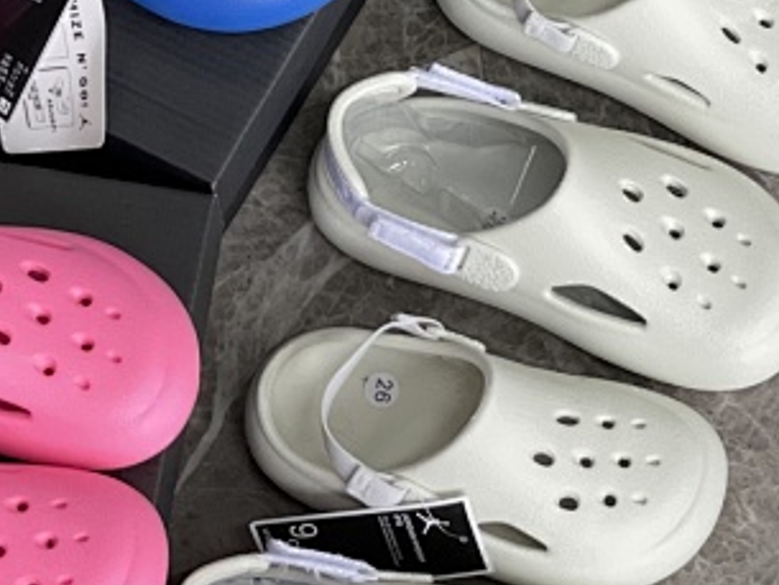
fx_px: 3782
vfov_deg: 8.8
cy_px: 181
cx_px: 33
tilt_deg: -66.9
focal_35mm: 168
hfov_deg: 11.7
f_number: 2.2
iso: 160
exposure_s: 1/121
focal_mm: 7.5
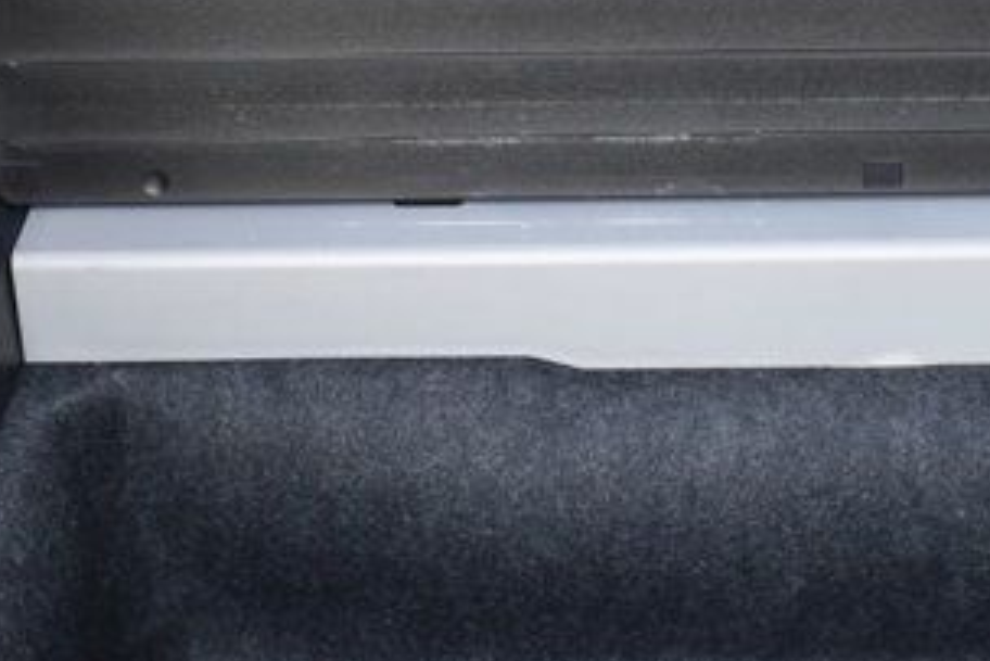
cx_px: 938
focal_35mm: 101
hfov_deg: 19.7
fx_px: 2779
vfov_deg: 13.6
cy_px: 231
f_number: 6.3
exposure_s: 1/20
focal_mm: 20
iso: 400
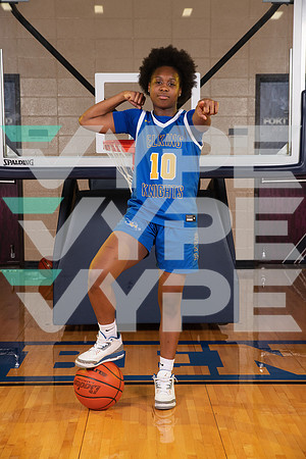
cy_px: 230
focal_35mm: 60
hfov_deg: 22.6
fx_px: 765
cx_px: 153
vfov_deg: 33.4
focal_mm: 60
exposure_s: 1/320
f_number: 7.1
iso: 320
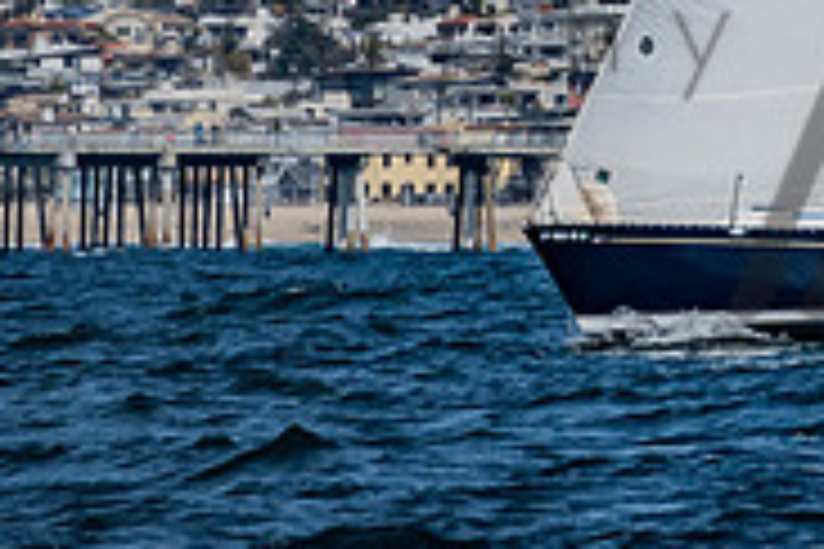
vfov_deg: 1.6
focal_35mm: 846
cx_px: 931
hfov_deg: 2.4
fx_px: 19362
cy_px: -461
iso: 200
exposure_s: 1/3200
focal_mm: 200
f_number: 6.3
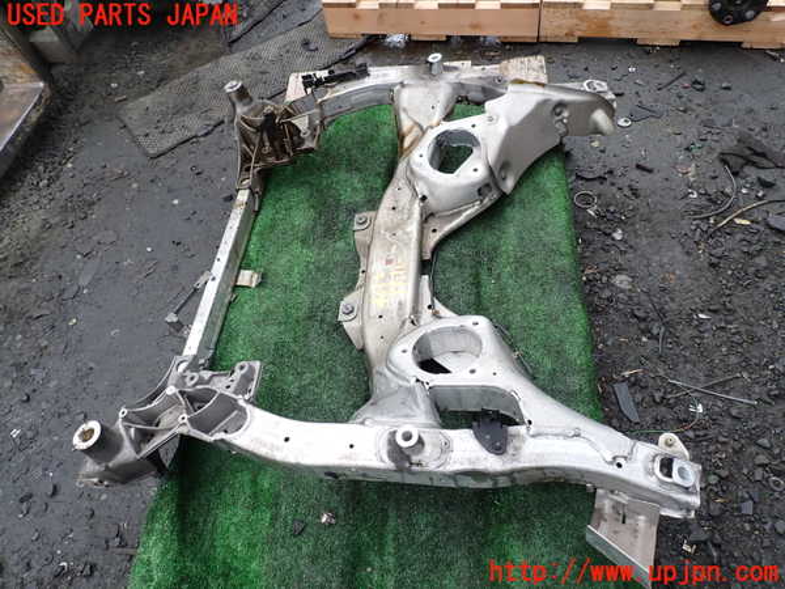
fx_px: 567
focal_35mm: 25
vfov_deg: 54.9
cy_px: 294
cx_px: 392
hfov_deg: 69.4
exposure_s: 1/250
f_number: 2.8
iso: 100
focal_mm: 4.5
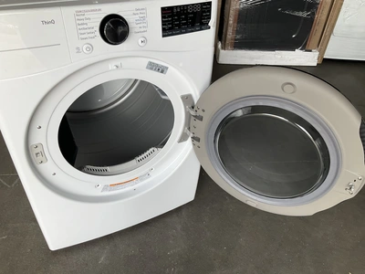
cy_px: 137
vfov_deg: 48.2
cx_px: 182
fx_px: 306
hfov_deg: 61.7
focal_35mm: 29
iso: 20
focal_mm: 3
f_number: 1.8
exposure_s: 1/241
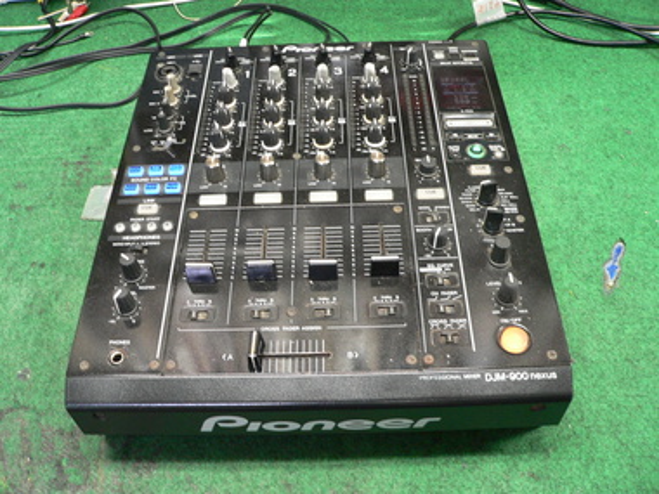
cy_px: 247
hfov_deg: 51.4
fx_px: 685
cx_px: 330
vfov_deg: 39.7
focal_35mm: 36
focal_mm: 6
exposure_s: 1/8
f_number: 2.8
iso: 200
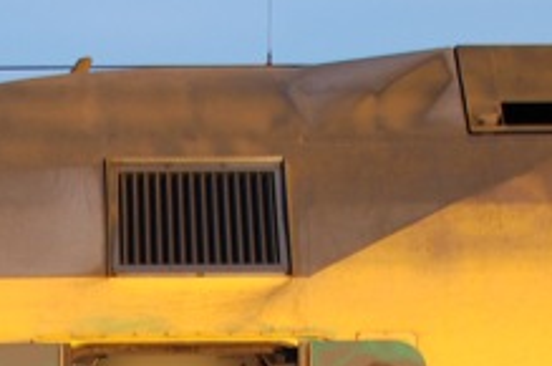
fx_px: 2348
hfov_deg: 13.2
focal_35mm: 153
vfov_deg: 8.7
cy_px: 529
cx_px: -50
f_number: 6.3
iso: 400
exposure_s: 1/160
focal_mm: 35
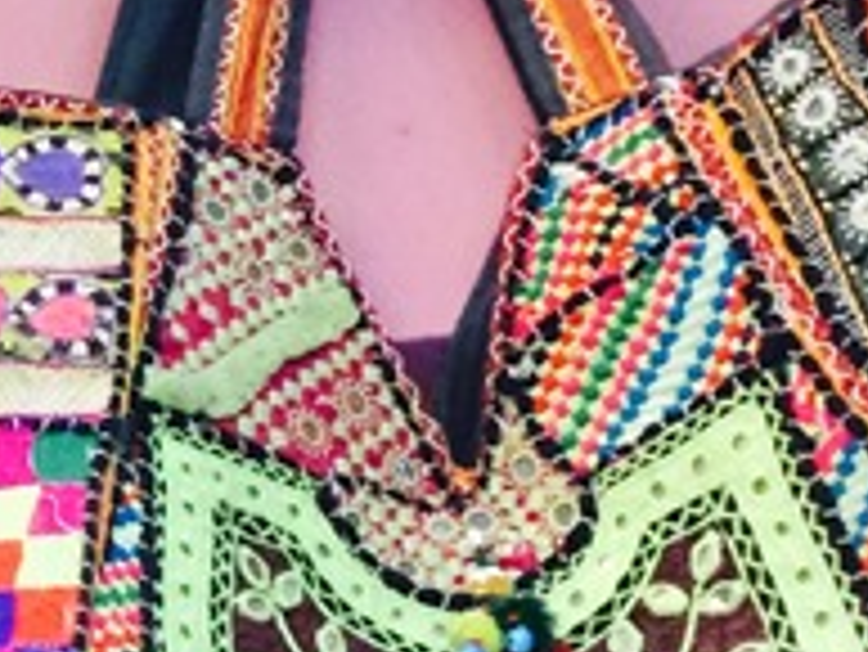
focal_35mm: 154
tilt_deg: +32.0
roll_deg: -5.7
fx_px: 3864
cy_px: 207
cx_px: -886
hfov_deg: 11.5
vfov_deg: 9.6
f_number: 2.2
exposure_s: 1/33
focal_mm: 4.15
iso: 200
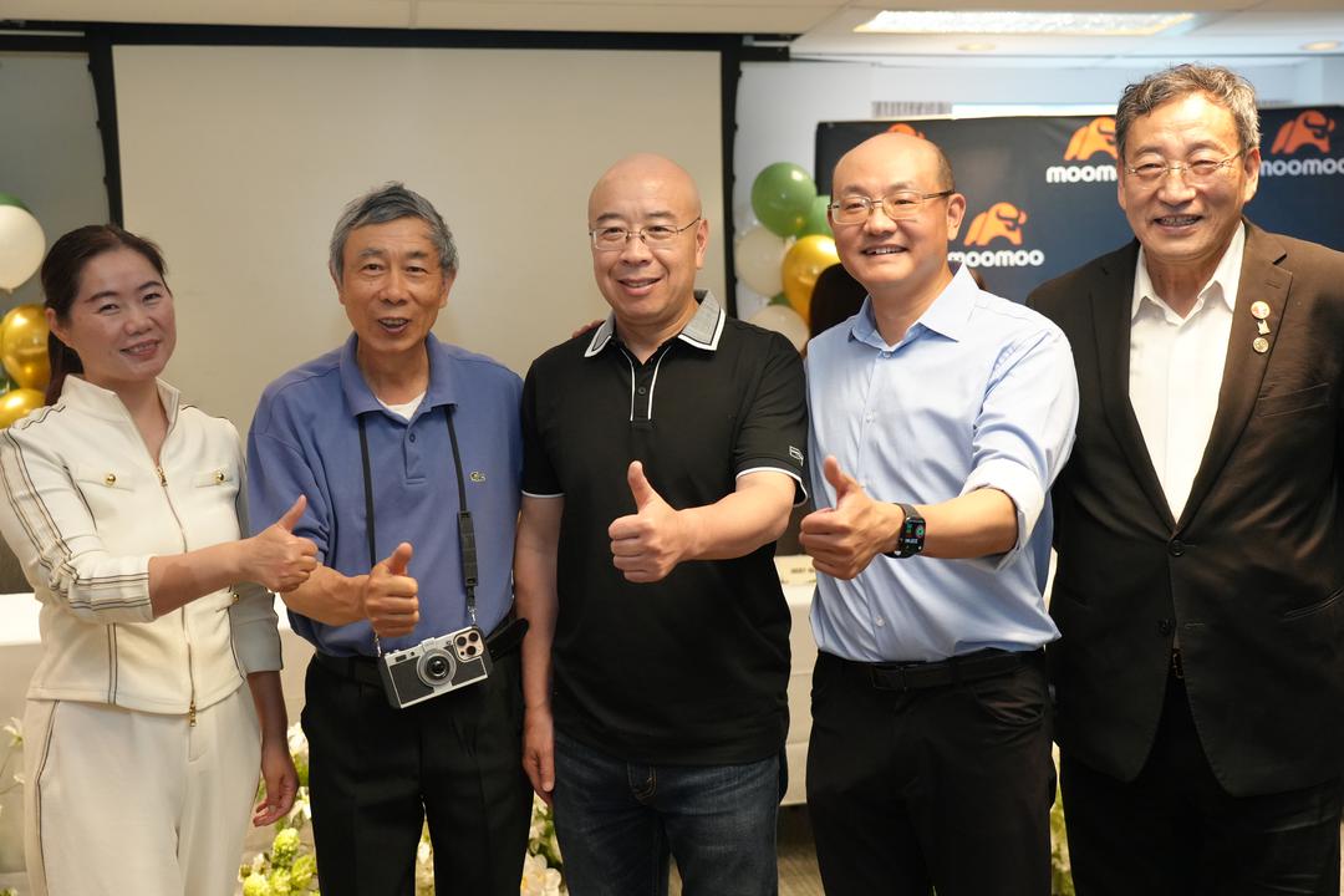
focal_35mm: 42
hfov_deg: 46.4
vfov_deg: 31.9
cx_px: 672
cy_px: 448
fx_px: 1568
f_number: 4
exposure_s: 1/160
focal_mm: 42
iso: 5000
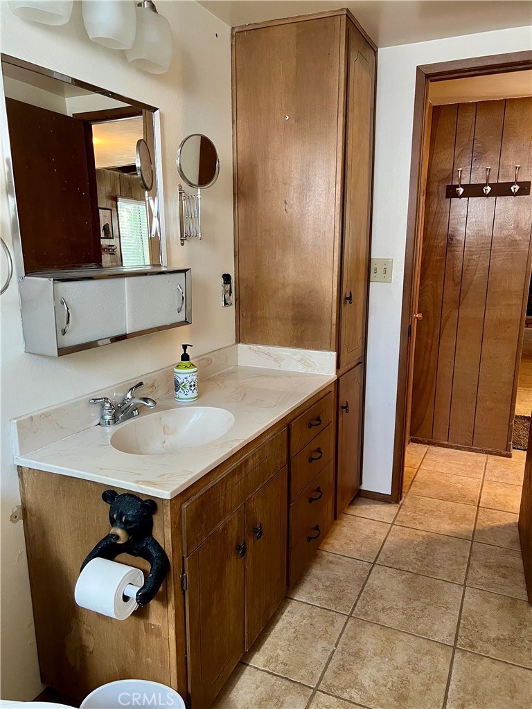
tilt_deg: -12.0
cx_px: 266
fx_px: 533
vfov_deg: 67.3
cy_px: 354
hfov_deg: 53.1
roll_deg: -0.2
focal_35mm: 26
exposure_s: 1/60
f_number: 1.5
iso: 400
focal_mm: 5.7
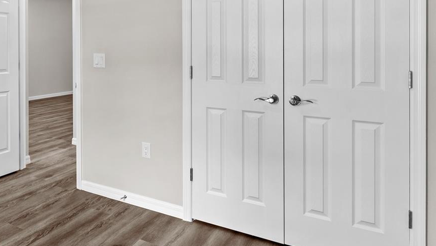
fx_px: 335
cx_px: 115
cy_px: 50
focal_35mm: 29
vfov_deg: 38.7
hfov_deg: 62.7
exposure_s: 1.3
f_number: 7.1
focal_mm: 10
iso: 100
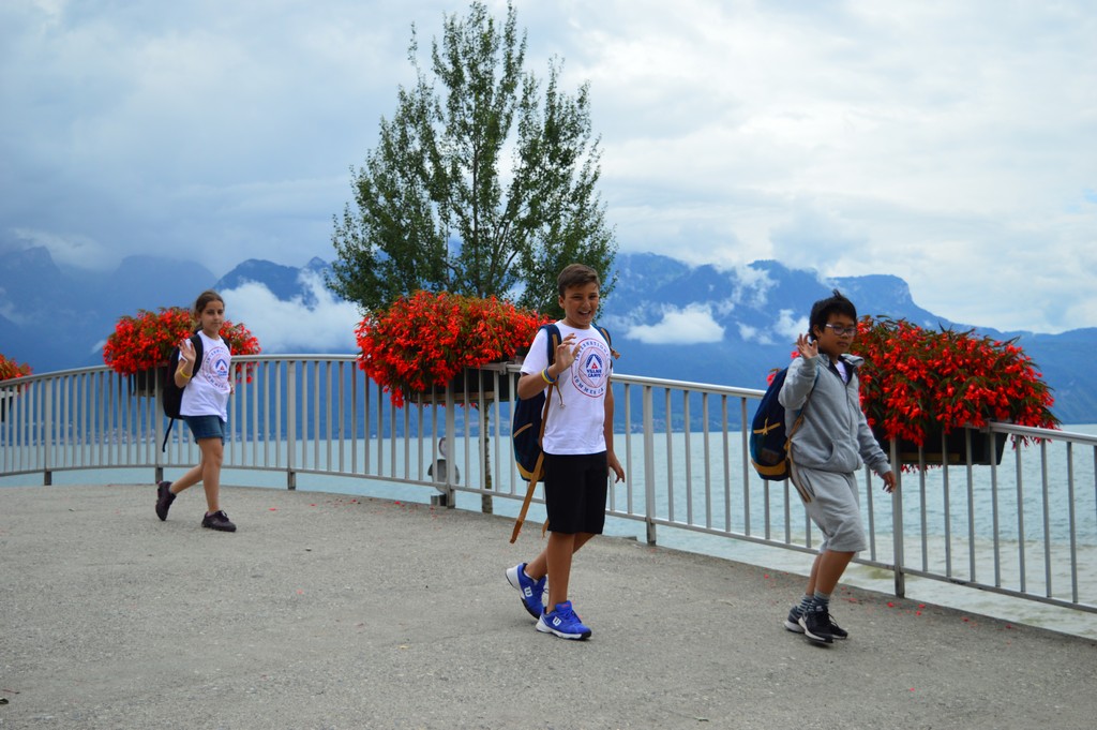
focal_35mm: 51
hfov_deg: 38.9
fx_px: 1553
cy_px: 365
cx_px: 548
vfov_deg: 26.4
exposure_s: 1/1250
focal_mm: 34
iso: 200
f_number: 4.5
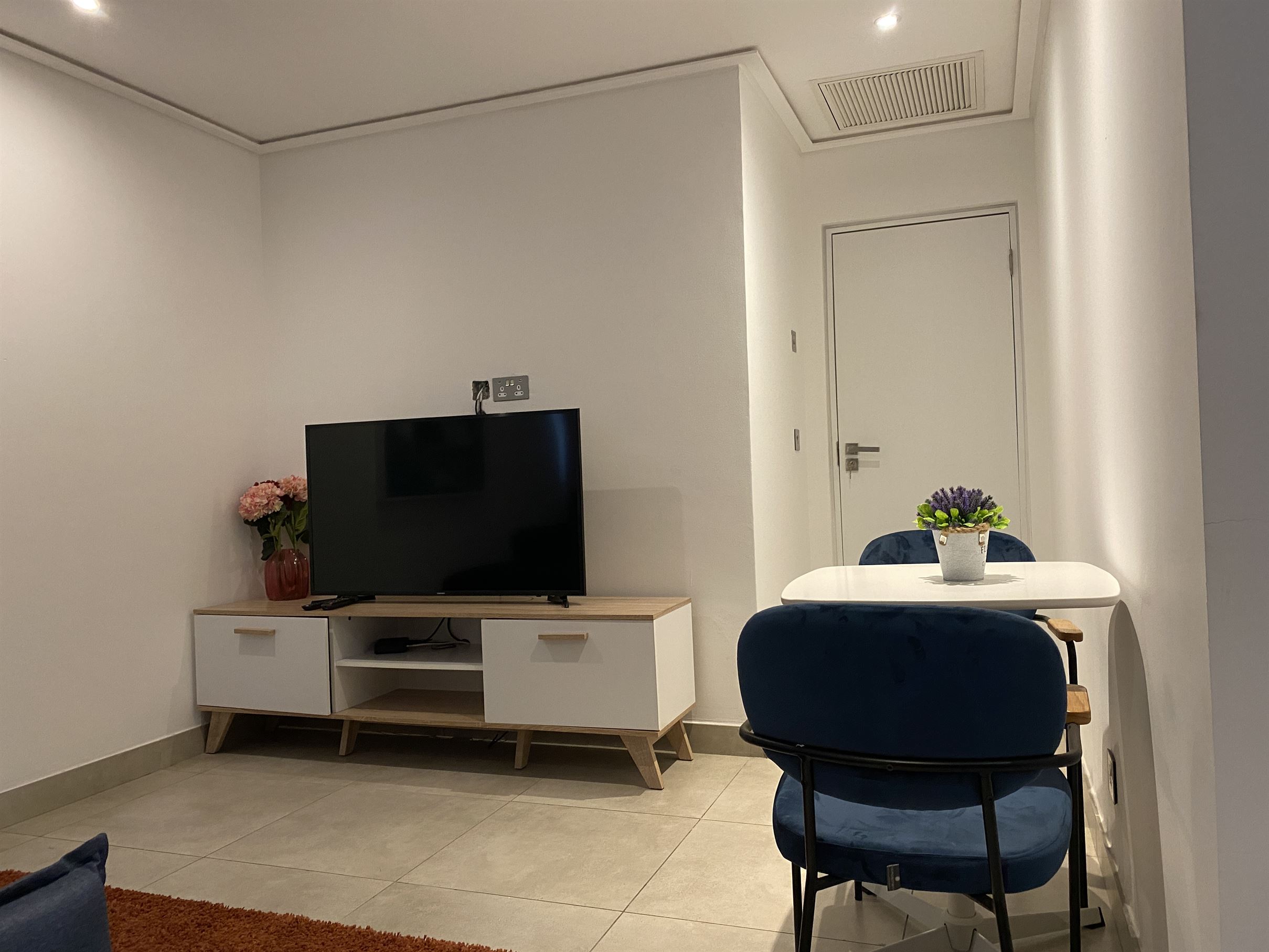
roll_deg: +1.8
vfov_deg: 53.1
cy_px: 476
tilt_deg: -0.2
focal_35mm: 26
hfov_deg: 67.3
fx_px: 953
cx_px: 634
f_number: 1.8
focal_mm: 4.25
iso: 200
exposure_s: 1/50
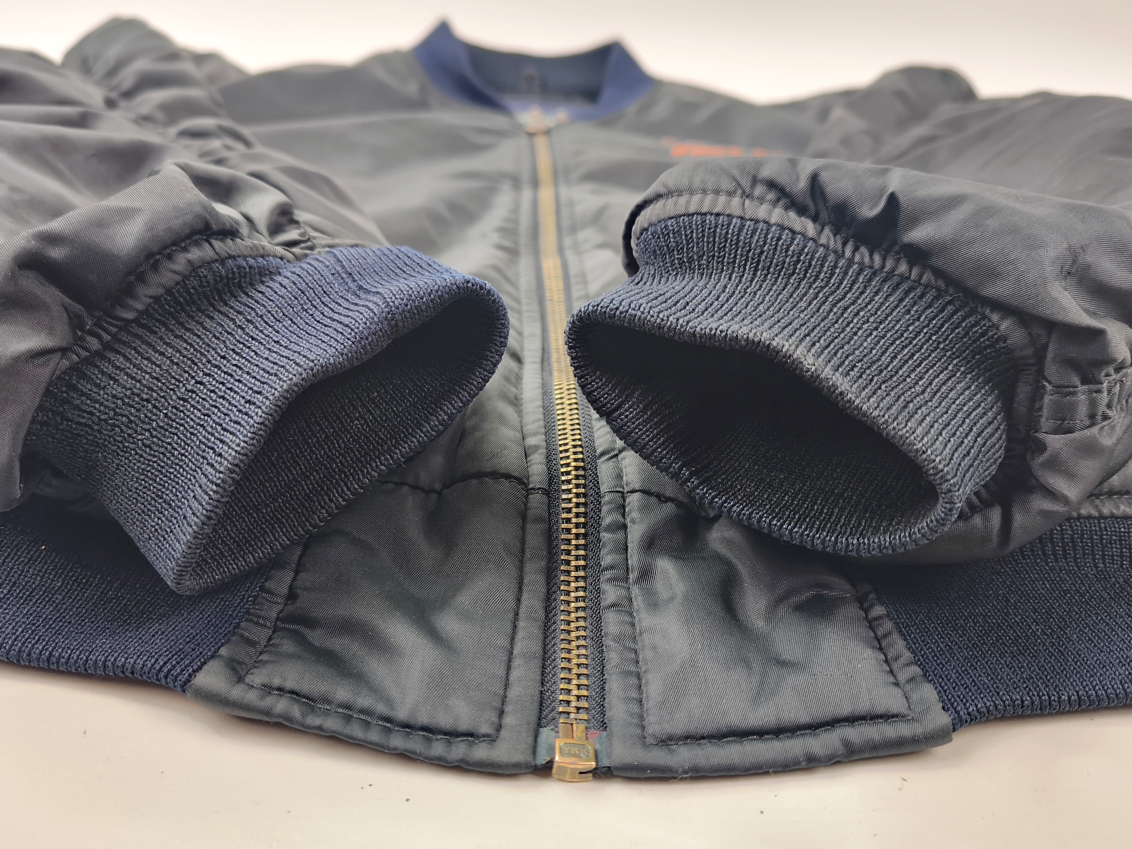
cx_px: 566
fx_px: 785
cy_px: 424
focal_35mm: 24
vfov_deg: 56.8
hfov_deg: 71.6
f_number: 1.9
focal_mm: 6.92
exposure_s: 1/50
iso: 125
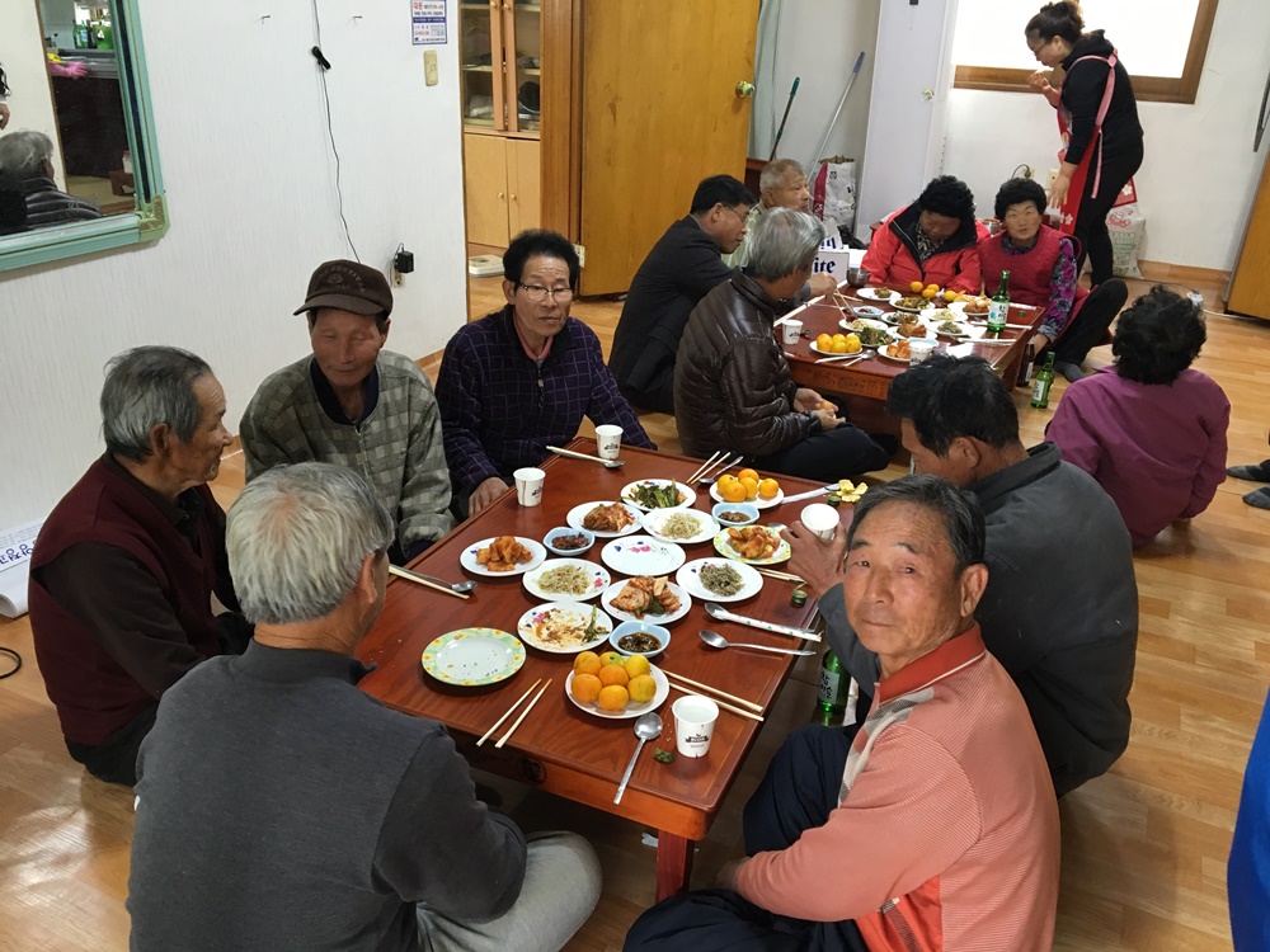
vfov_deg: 48.2
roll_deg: -2.9
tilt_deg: -22.9
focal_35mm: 29
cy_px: 476
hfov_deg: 61.7
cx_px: 635
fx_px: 1064
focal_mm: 4.15
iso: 100
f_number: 2.2
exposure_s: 1/30
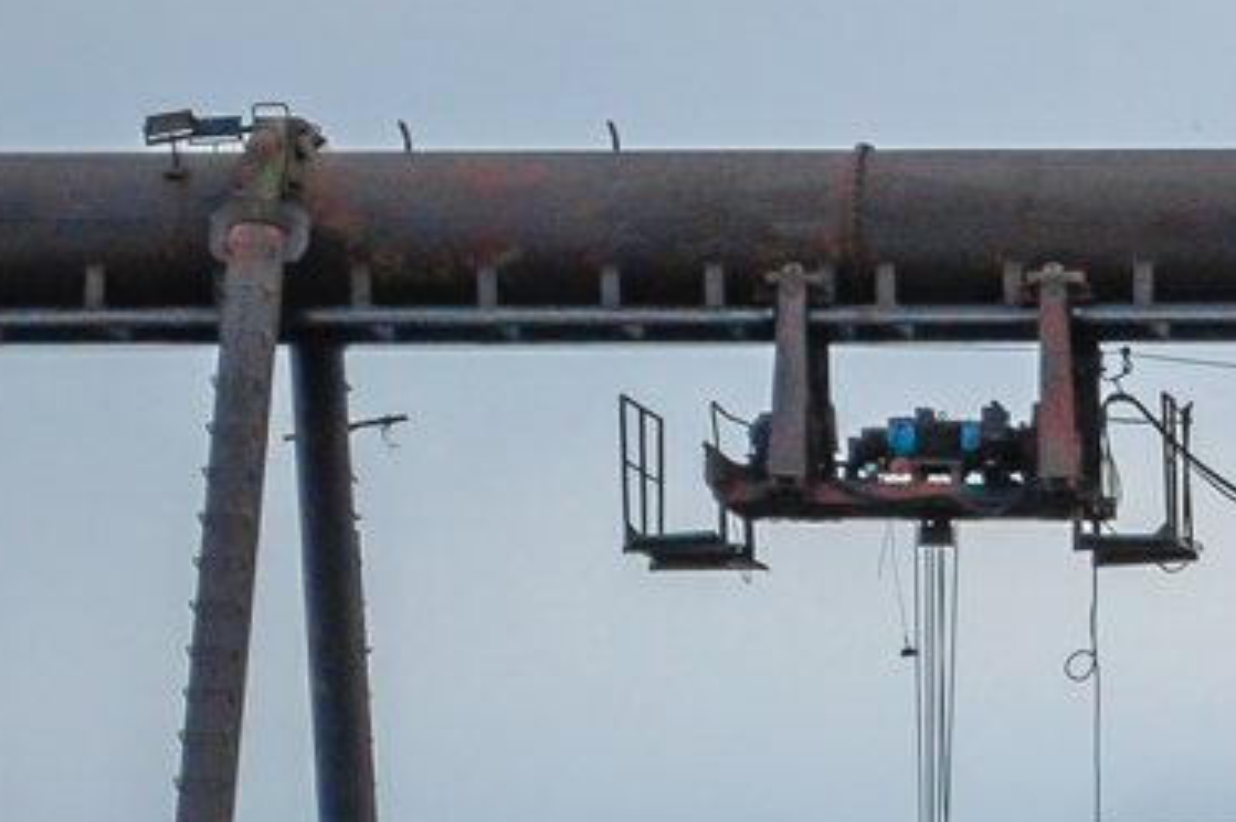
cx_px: 2356
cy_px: 1061
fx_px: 11389
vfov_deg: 4.1
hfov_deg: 6.1
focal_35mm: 332
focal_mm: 55
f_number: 5.6
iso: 800
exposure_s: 1/500
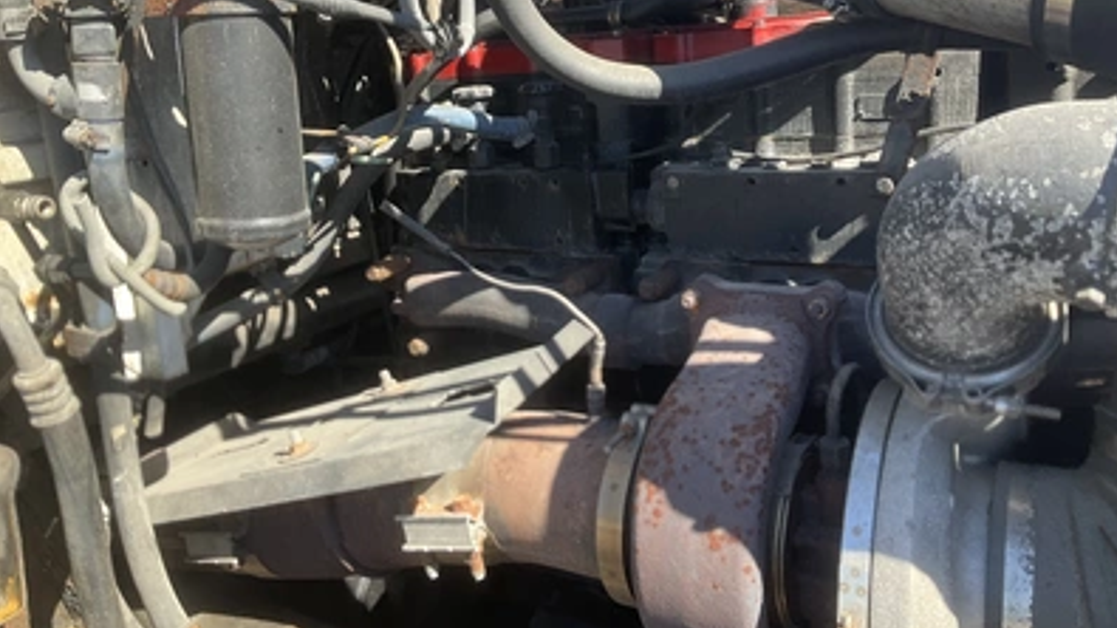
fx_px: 948
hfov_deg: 61.0
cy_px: 226
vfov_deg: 36.4
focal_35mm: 32
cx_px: 563
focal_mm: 3
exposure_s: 1/302
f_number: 1.8
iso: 25
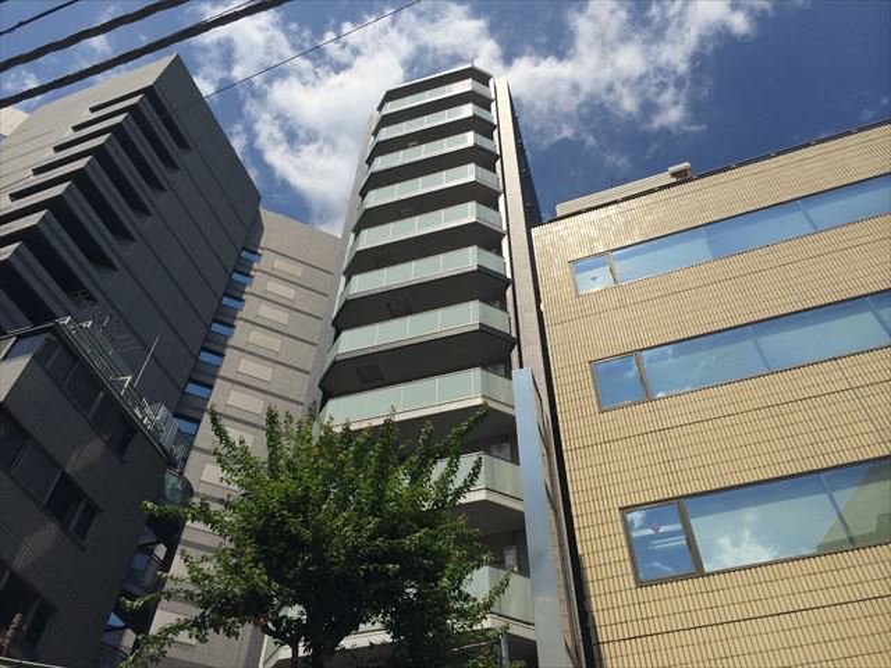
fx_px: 772
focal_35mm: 30
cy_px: 334
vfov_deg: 46.8
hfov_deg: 60.0
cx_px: 446
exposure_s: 1/4115
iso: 40
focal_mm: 4.12
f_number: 2.2
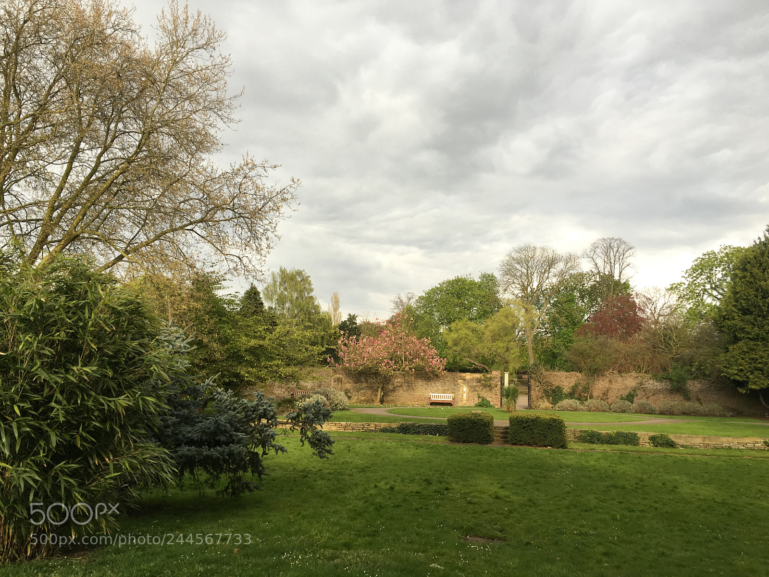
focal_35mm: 29
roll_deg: -1.5
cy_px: 288
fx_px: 644
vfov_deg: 48.2
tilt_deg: +8.7
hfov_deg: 61.7
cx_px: 384
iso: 32
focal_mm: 4.15
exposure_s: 1/100
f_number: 2.2
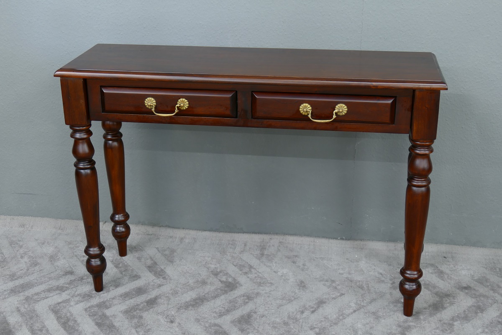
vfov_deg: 26.0
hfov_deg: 38.2
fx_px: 725
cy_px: 168
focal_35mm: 52
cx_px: 251
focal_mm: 19.11
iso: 125
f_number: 3.4
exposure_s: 1/3.2
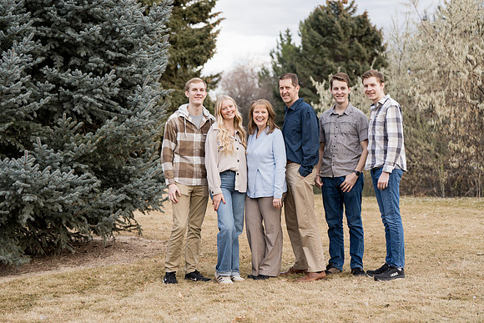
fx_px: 941
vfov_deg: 19.5
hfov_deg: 28.8
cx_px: 242
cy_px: 162
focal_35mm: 70
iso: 125
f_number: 2.8
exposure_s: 1/200
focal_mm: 70
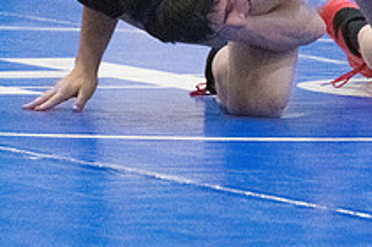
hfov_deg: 2.9
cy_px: -76
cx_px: 192
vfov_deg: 2.0
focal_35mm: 702
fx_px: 7243
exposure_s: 1/1600
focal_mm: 170
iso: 10000
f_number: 4.5
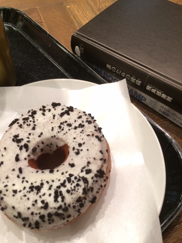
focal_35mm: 29
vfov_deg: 61.7
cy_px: 122
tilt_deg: -57.4
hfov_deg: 48.2
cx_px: 91
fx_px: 203
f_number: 2.2
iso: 125
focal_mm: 4.15
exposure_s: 1/30
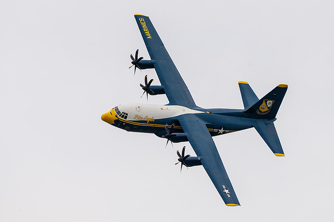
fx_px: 3370
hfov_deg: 5.7
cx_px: 197
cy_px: 77
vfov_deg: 3.8
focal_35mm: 363
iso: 250
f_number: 8
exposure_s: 1/2500
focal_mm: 220
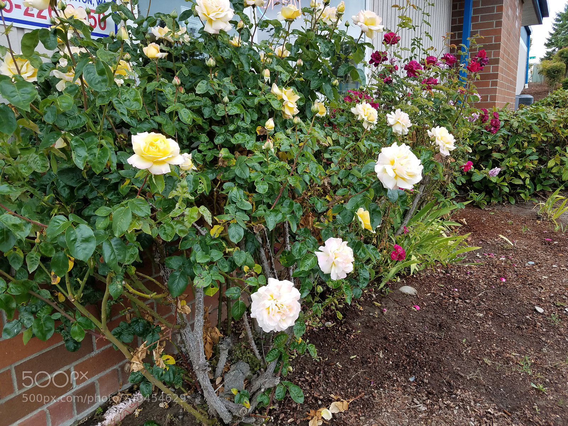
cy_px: 213
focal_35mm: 26
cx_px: 284
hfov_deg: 67.3
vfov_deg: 53.1
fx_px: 427
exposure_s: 1/410
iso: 40
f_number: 1.7
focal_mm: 4.2
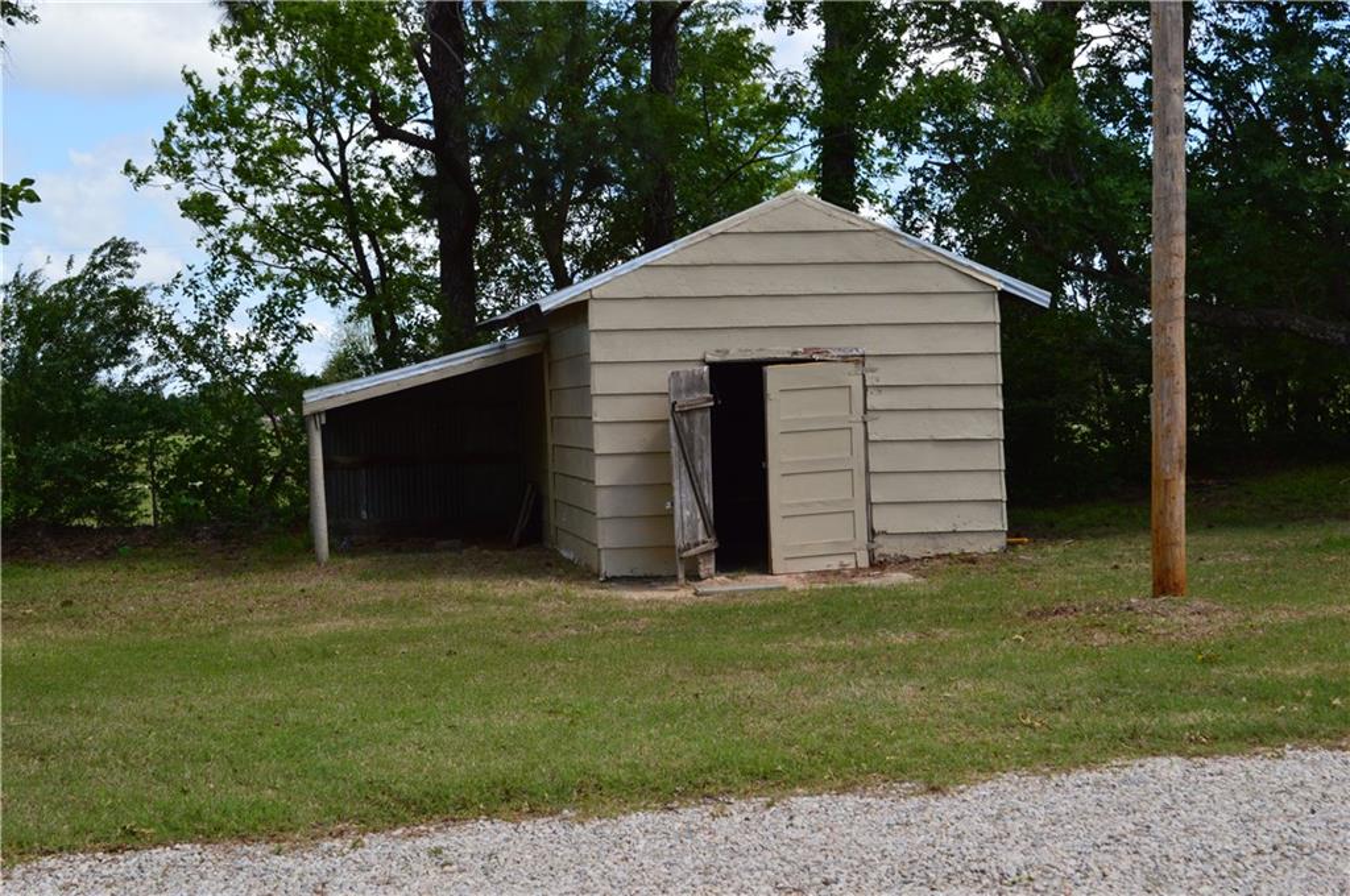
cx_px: 675
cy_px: 448
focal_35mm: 52
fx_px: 1966
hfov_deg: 37.9
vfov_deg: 25.7
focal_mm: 35
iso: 400
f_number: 10
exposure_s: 1/320
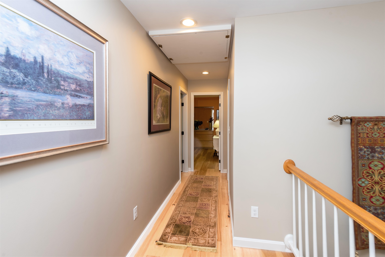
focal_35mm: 16
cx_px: 192
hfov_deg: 96.7
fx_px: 171
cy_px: 128
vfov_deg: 73.8
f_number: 8
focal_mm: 16
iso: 400
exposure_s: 1/15
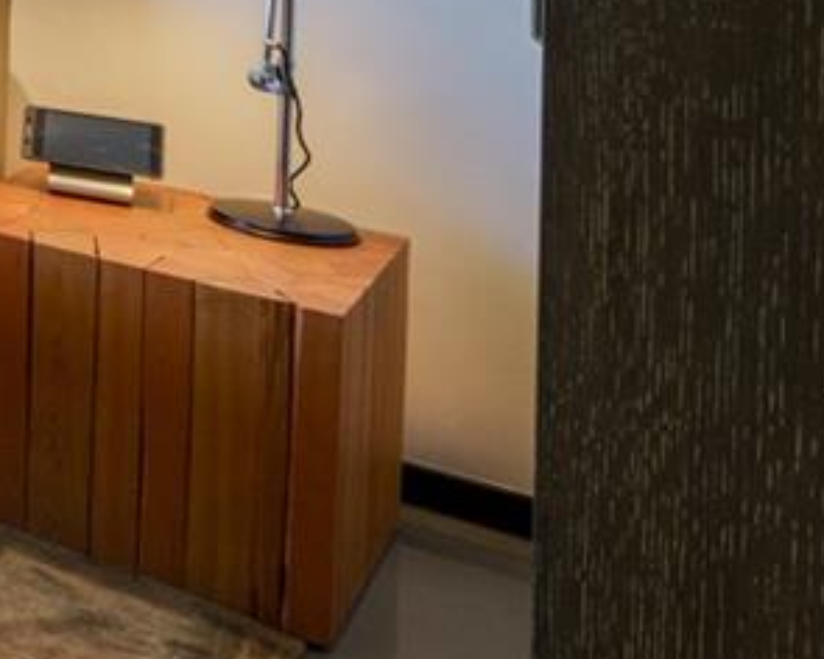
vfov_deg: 21.7
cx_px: -989
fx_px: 1488
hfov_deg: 17.0
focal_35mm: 61
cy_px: -271
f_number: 11
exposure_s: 1/10
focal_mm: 12
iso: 200
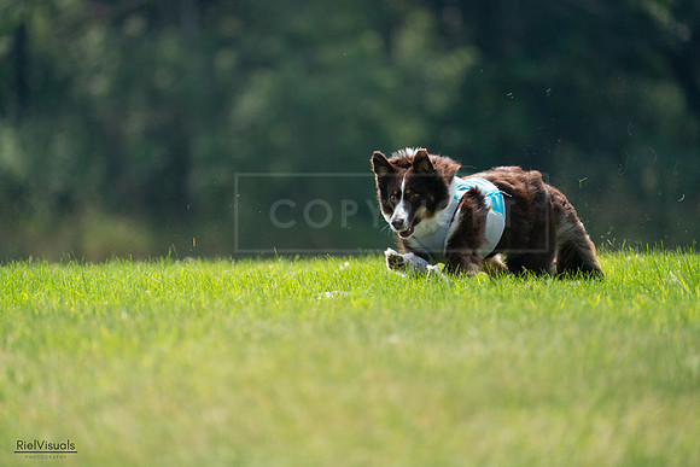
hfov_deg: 3.6
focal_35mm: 576
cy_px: 234
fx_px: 11202
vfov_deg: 2.4
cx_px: 350
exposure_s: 1/4000
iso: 2000
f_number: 6.3
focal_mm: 576
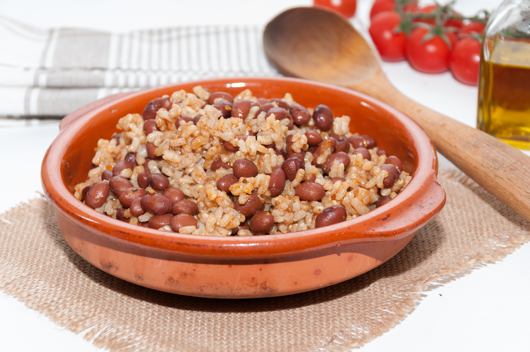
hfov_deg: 23.4
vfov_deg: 15.7
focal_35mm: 87
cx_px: 265
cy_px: 176
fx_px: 1279
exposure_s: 1/80
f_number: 6.3
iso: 100
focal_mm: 58
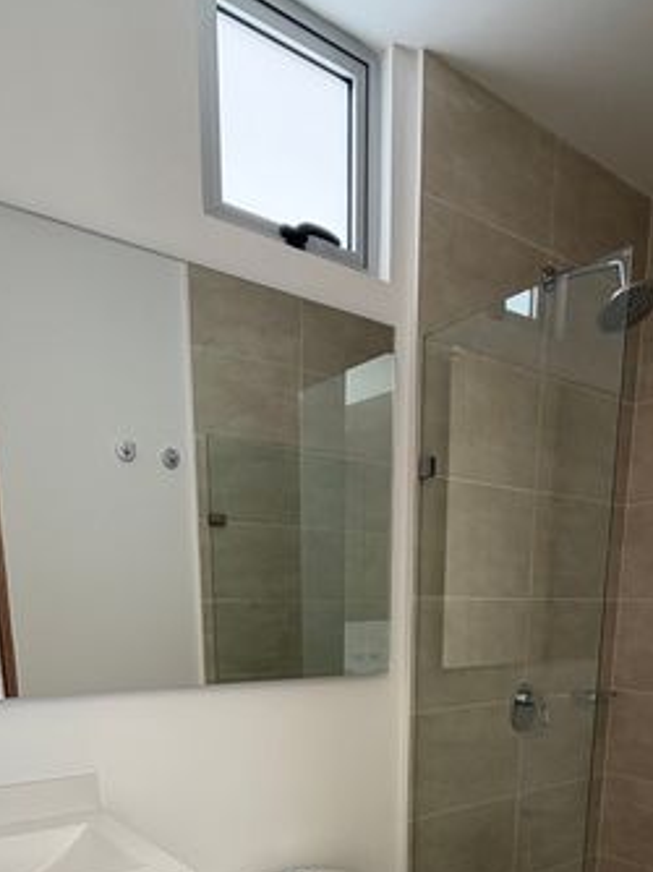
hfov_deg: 49.6
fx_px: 705
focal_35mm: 28
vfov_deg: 55.6
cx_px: 350
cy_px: 774
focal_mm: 2.22
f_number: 2.2
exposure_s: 1/164
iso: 64
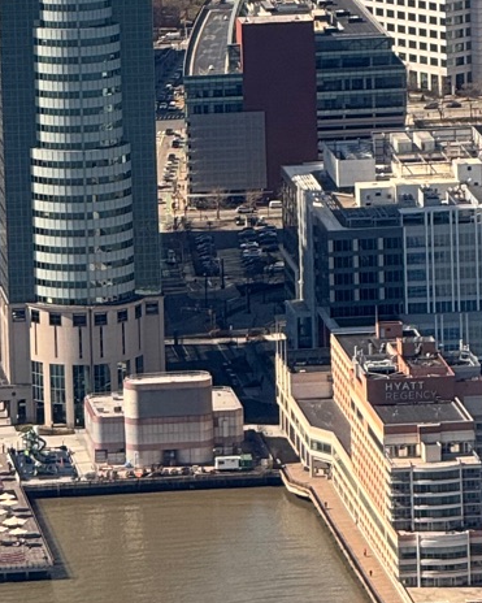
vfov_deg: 4.8
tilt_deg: -7.6
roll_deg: +2.0
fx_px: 7206
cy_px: -55
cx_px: -117
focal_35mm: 404
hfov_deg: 3.8
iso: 50
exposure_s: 1/473
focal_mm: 15.66
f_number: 2.8
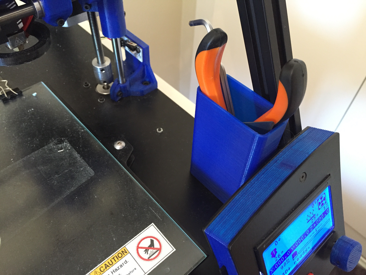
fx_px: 307
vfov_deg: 48.2
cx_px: 183
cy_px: 138
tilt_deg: -48.1
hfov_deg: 61.7
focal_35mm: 29
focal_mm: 4.15
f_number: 2.2
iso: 250
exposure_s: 1/30
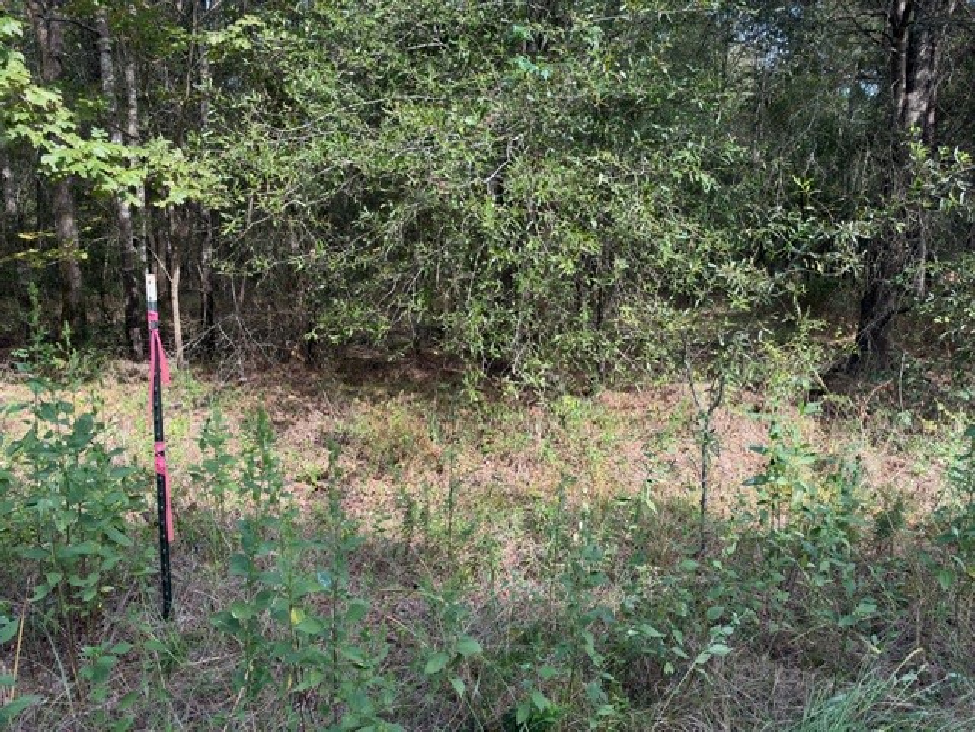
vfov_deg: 56.8
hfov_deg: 71.6
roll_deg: -1.3
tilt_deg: -9.2
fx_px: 676
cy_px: 366
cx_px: 488
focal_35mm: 24
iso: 64
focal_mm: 6.93
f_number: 1.8
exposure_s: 1/463
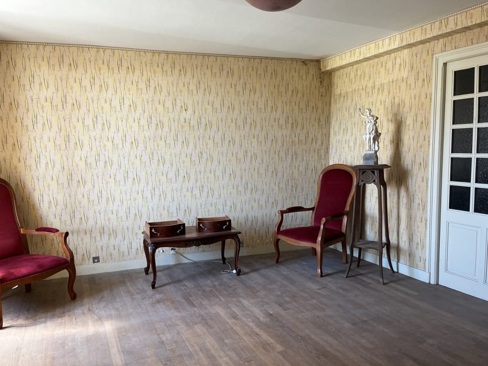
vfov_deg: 53.1
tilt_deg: -4.9
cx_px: 244
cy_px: 183
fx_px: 367
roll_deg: +1.6
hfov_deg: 67.3
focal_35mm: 26
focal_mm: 5.1
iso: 125
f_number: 1.6
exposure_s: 1/121
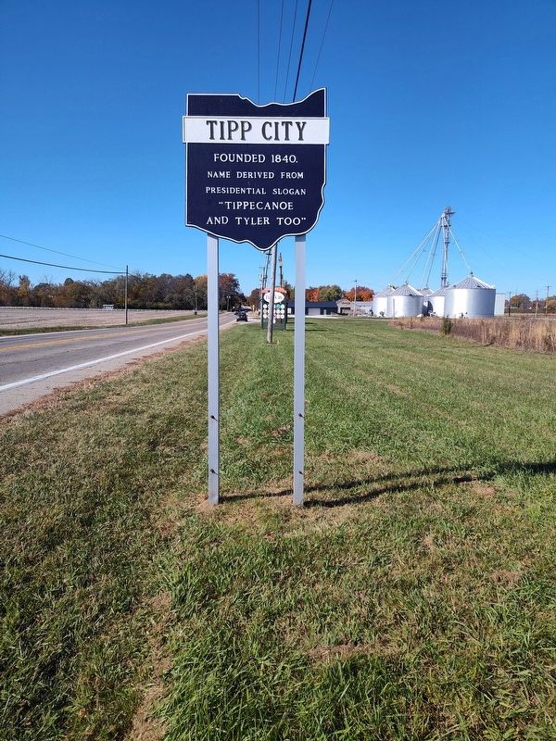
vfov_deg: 73.9
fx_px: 493
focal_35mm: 23
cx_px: 278
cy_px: 370
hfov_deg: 58.9
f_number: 1.8
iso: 100
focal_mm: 5.56
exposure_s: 1/1508
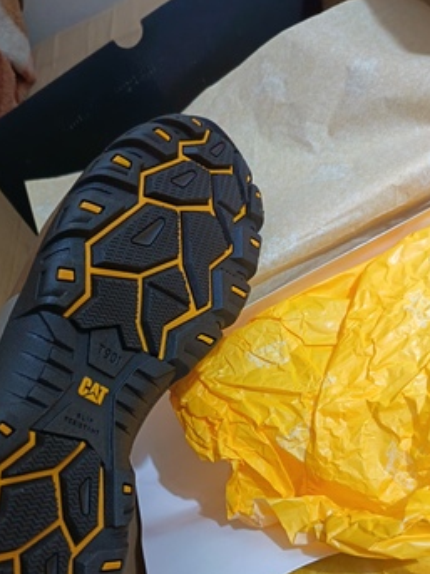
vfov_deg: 55.7
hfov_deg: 43.9
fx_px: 530
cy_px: 379
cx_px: 171
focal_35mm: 32
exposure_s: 1/25
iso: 4452
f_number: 1.75
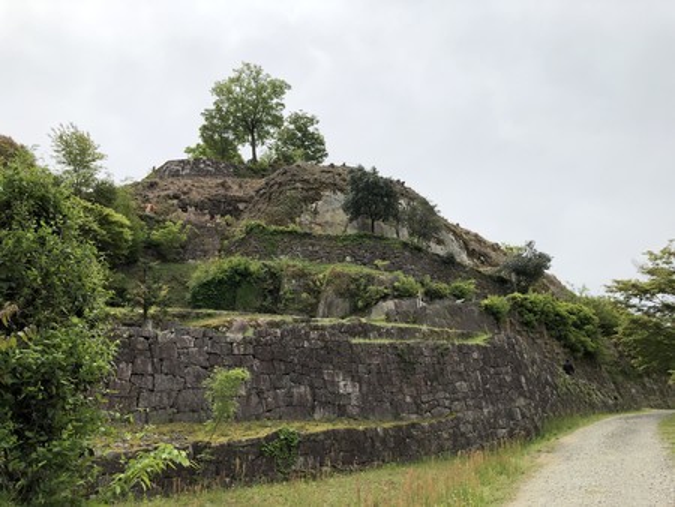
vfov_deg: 49.8
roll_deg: +2.2
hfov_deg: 63.4
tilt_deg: +19.0
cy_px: 254
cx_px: 338
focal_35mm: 28
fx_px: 546
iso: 25
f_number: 1.8
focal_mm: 3.99
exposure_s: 1/3205
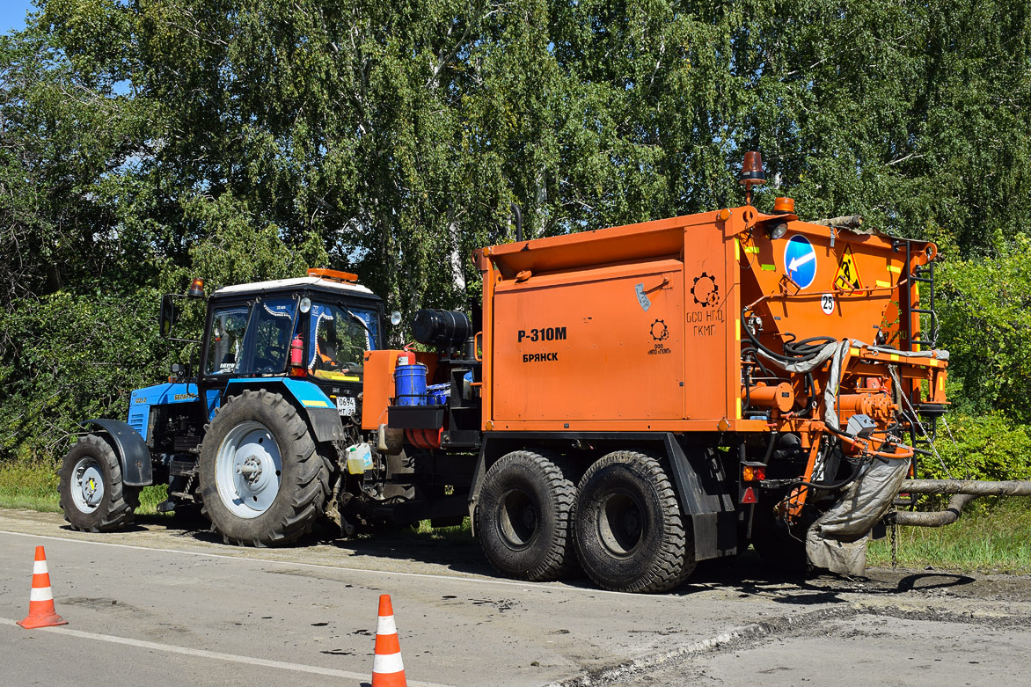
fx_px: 1231
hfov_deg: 45.4
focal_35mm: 43
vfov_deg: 31.2
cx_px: 517
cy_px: 344
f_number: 10
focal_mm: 28
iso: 200
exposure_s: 1/400
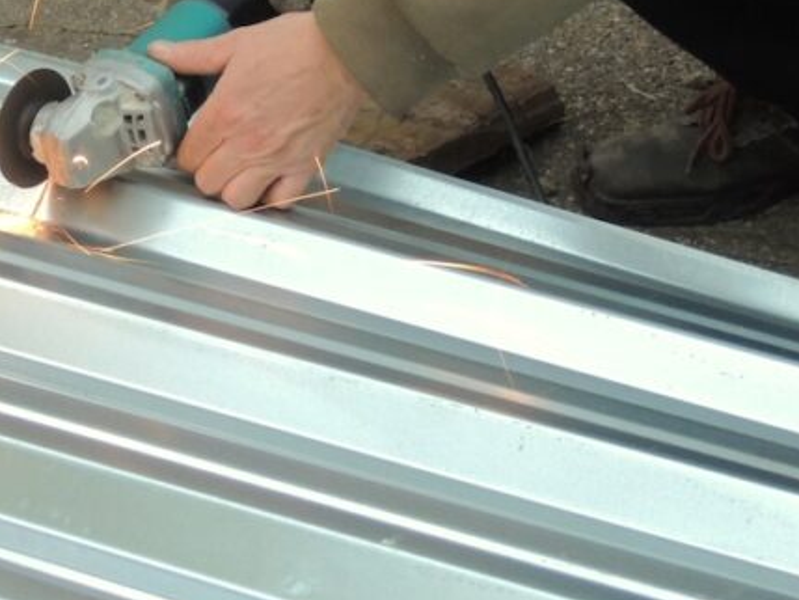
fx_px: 3856
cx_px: -32
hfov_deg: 11.7
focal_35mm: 167
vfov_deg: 8.9
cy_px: 80
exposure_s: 1/25
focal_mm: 12.4
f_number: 3.9
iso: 400
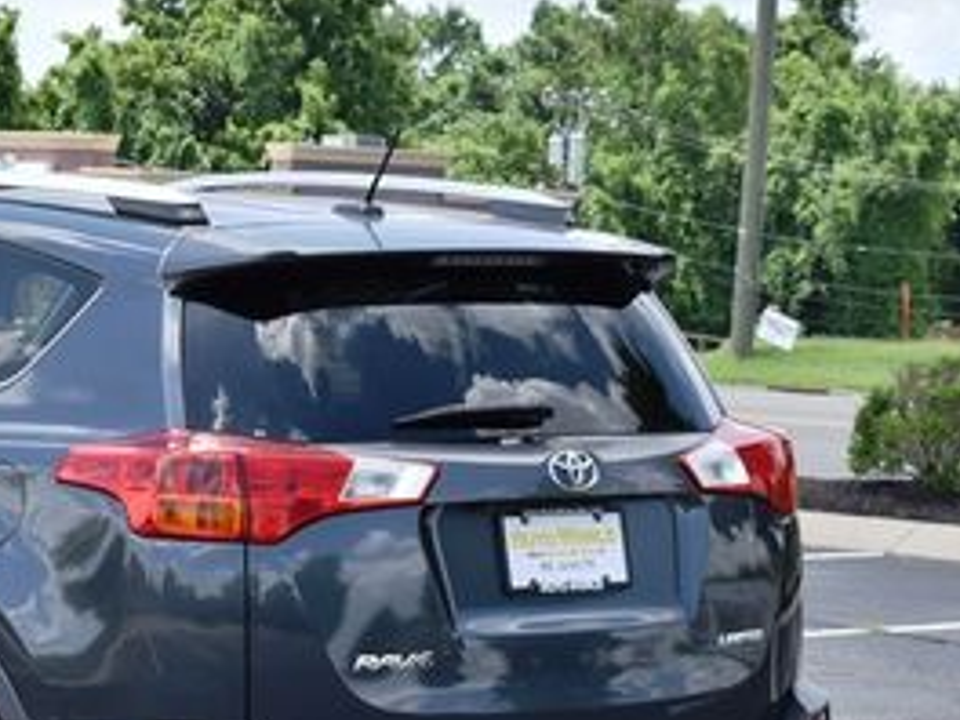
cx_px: 302
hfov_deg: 14.1
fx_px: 3883
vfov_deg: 10.6
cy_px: 416
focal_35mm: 140
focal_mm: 40
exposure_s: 1/250
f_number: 8
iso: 160
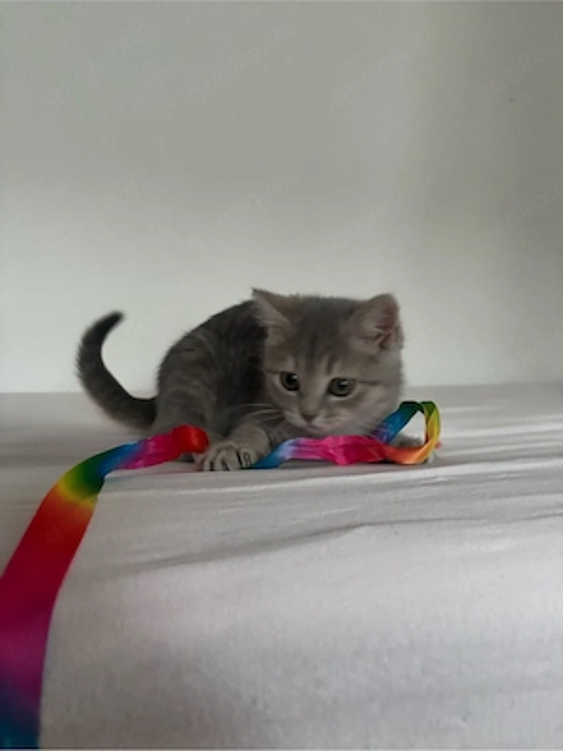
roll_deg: -0.8
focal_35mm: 26
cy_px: 376
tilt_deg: -2.2
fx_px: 564
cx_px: 282
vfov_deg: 67.3
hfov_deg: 53.1
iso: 640
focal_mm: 5.96
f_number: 1.6
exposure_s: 1/36
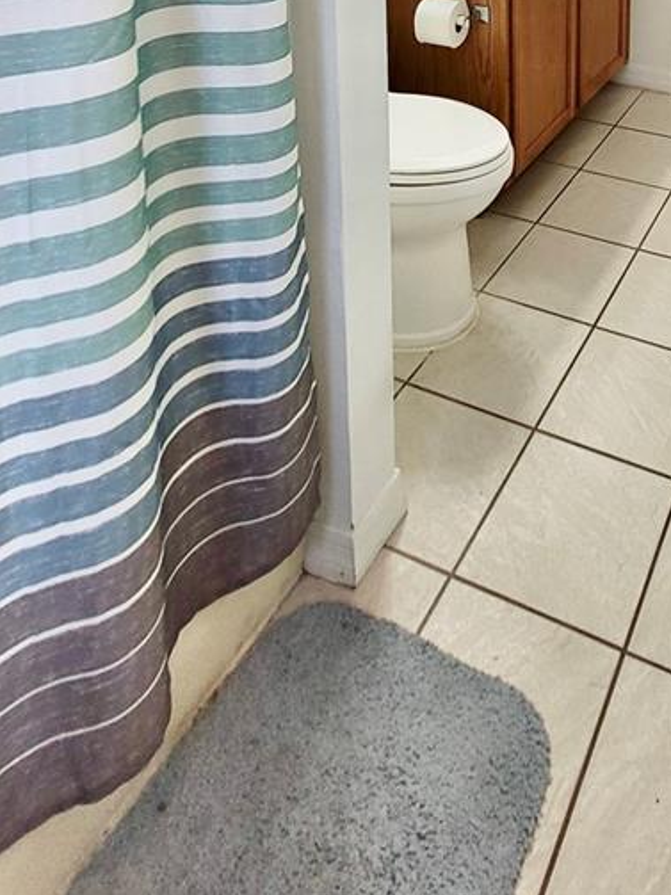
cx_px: 628
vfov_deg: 41.3
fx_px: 802
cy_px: -165
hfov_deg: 41.1
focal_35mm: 31
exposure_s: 1/60
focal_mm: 1.74
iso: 80
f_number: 2.2
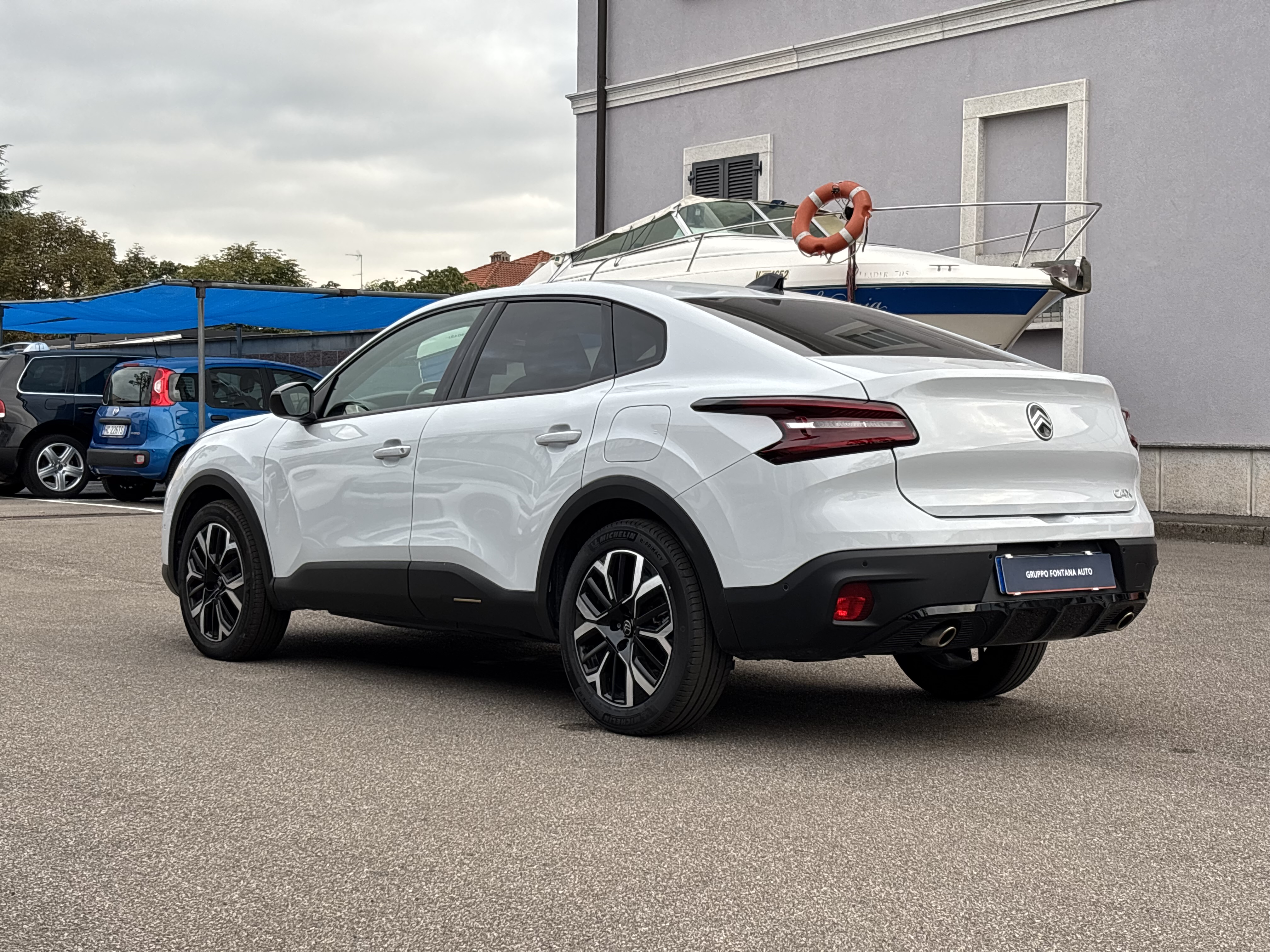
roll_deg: -0.1
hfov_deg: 36.8
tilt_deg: -1.3
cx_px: 635
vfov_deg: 28.0
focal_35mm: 52
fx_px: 1908
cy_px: 476
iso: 25
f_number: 1.6
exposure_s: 1/121
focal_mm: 5.96
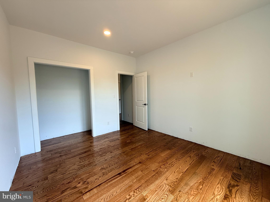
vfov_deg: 85.7
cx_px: 135
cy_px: 101
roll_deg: +1.1
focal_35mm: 14
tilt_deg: -3.3
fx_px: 109
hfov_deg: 102.1
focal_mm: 2.22
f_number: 2.2
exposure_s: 1/99
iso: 100
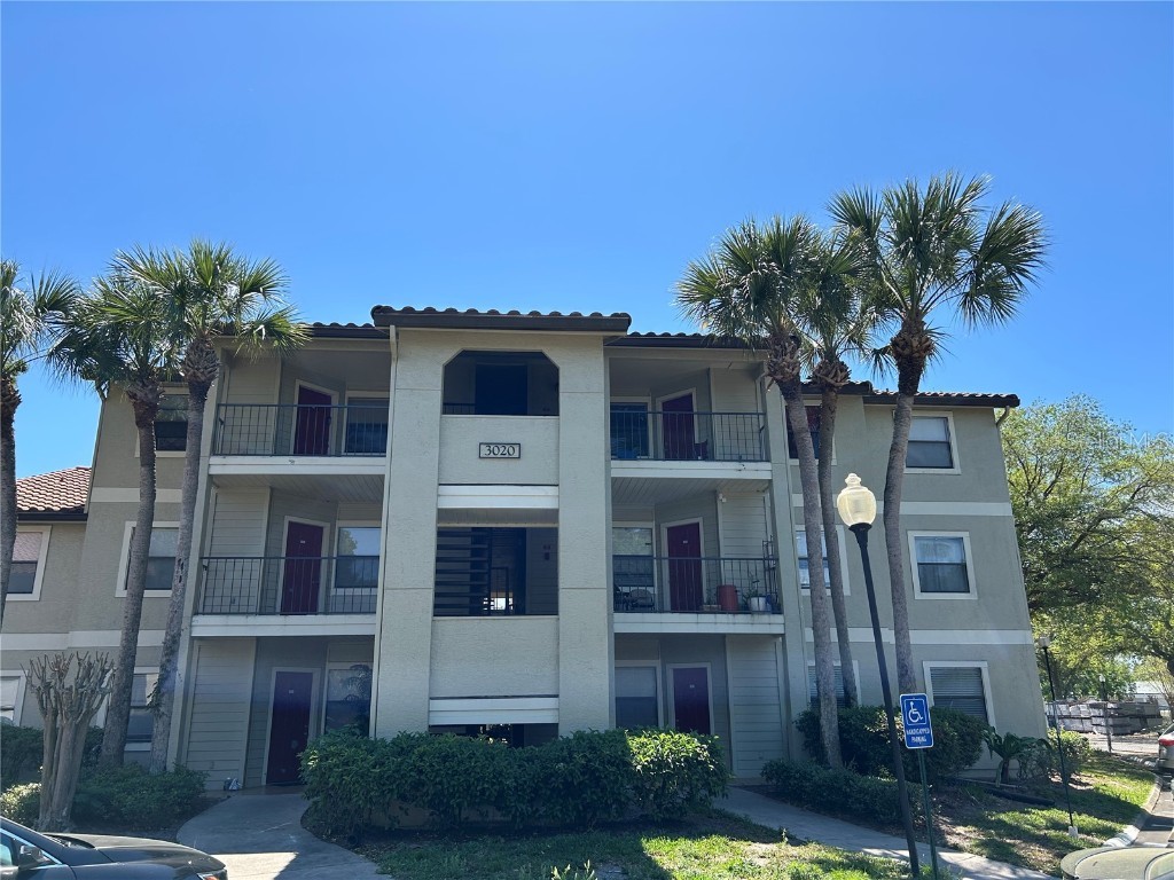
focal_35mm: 26
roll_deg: +0.5
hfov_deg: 67.3
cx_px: 587
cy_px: 440
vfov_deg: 53.1
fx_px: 882
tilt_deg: +17.0
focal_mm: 5.7
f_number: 1.5
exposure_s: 1/2457
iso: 50
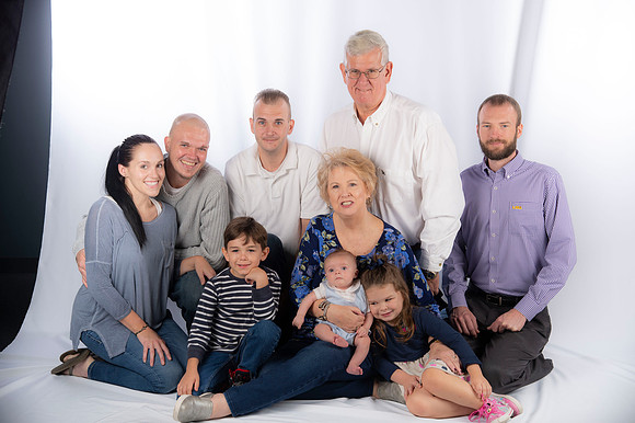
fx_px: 1146
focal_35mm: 65
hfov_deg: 31.0
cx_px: 318
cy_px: 212
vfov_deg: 20.9
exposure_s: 1/200
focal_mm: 65
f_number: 5.6
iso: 100
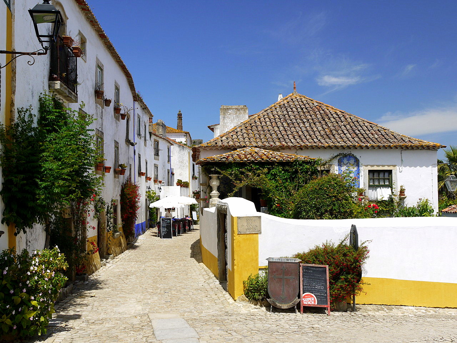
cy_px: 172
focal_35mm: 40
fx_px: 528
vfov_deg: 36.0
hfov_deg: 46.8
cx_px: 228
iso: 100
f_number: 8
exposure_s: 1/160
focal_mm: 20
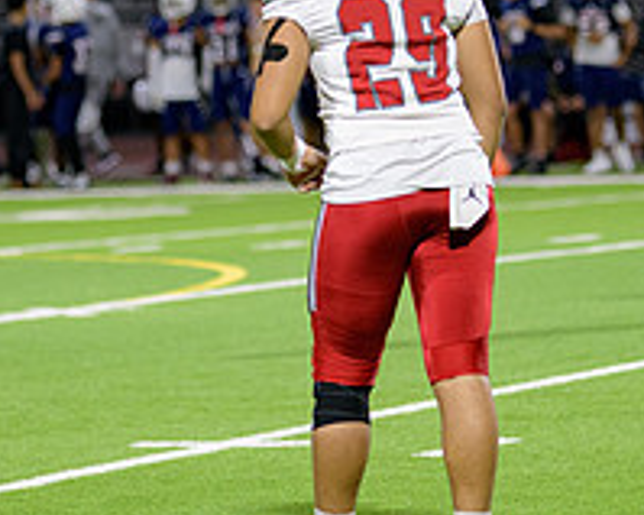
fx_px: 6782
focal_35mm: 356
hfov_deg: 5.4
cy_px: 173
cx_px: 366
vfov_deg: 4.3
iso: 2000
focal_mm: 130
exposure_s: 1/320
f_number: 2.8
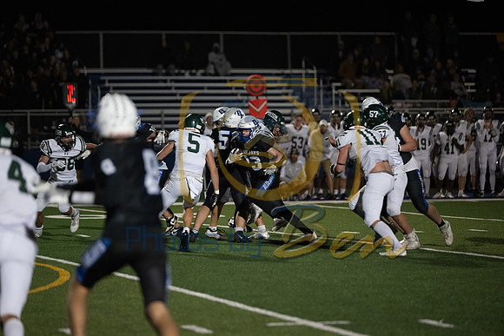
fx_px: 2801
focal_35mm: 200
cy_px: 168
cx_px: 252
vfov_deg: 6.9
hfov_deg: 10.3
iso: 5000
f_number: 2.8
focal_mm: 200
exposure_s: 1/1250
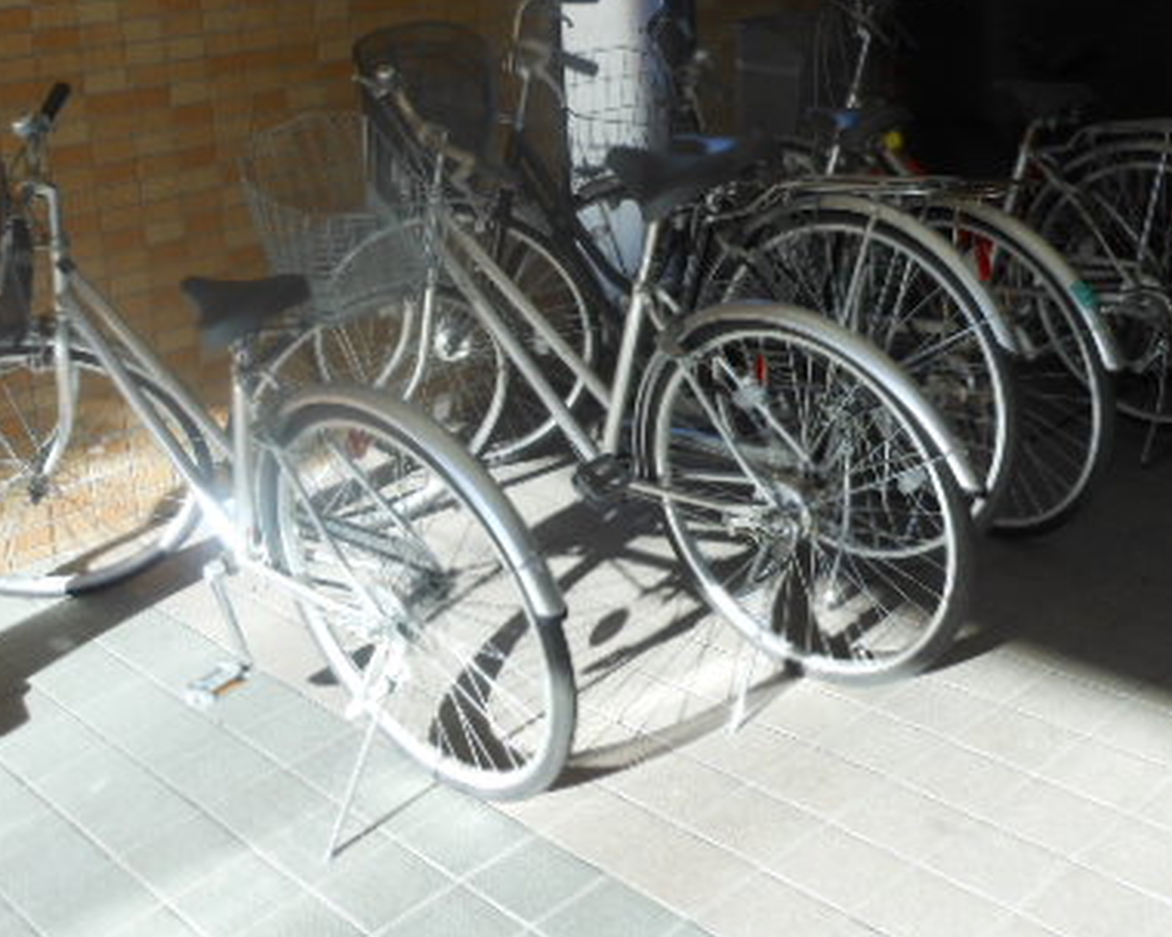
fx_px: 1596
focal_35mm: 46
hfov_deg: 40.3
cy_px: 231
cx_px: 574
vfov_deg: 32.1
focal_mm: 5
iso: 80
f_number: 3.7
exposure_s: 1/80
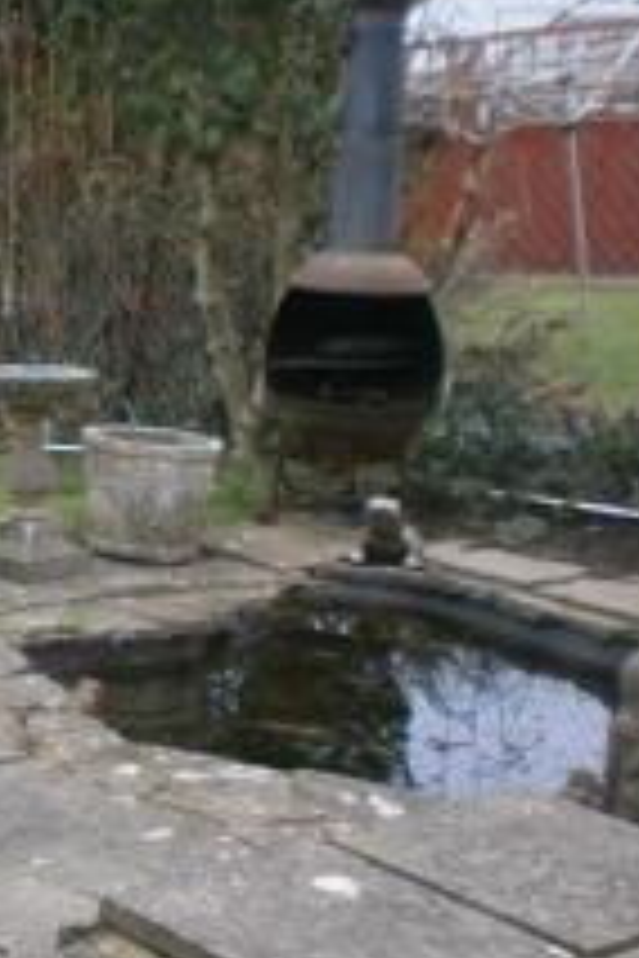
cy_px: 358
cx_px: -497
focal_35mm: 77
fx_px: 2050
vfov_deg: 26.2
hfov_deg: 15.4
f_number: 2.9
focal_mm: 4.8
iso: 100
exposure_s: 1/80
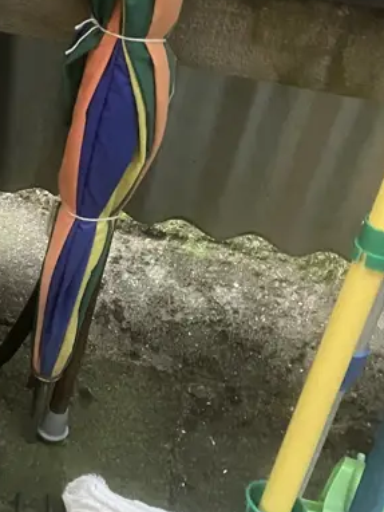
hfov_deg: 18.2
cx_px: -126
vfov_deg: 25.2
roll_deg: +1.5
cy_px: 50
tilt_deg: -42.0
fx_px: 1108
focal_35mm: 75
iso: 640
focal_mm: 3.99
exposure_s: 1/24
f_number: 1.8
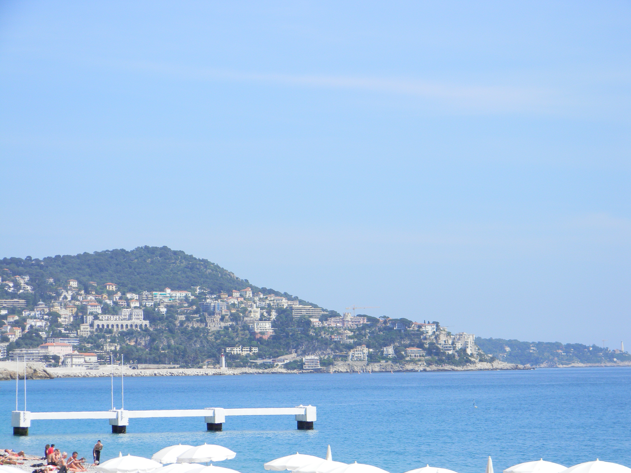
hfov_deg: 18.7
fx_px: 1914
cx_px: 316
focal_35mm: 105
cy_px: 236
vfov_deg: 14.1
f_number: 4.7
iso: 80
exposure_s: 1/608
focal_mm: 19
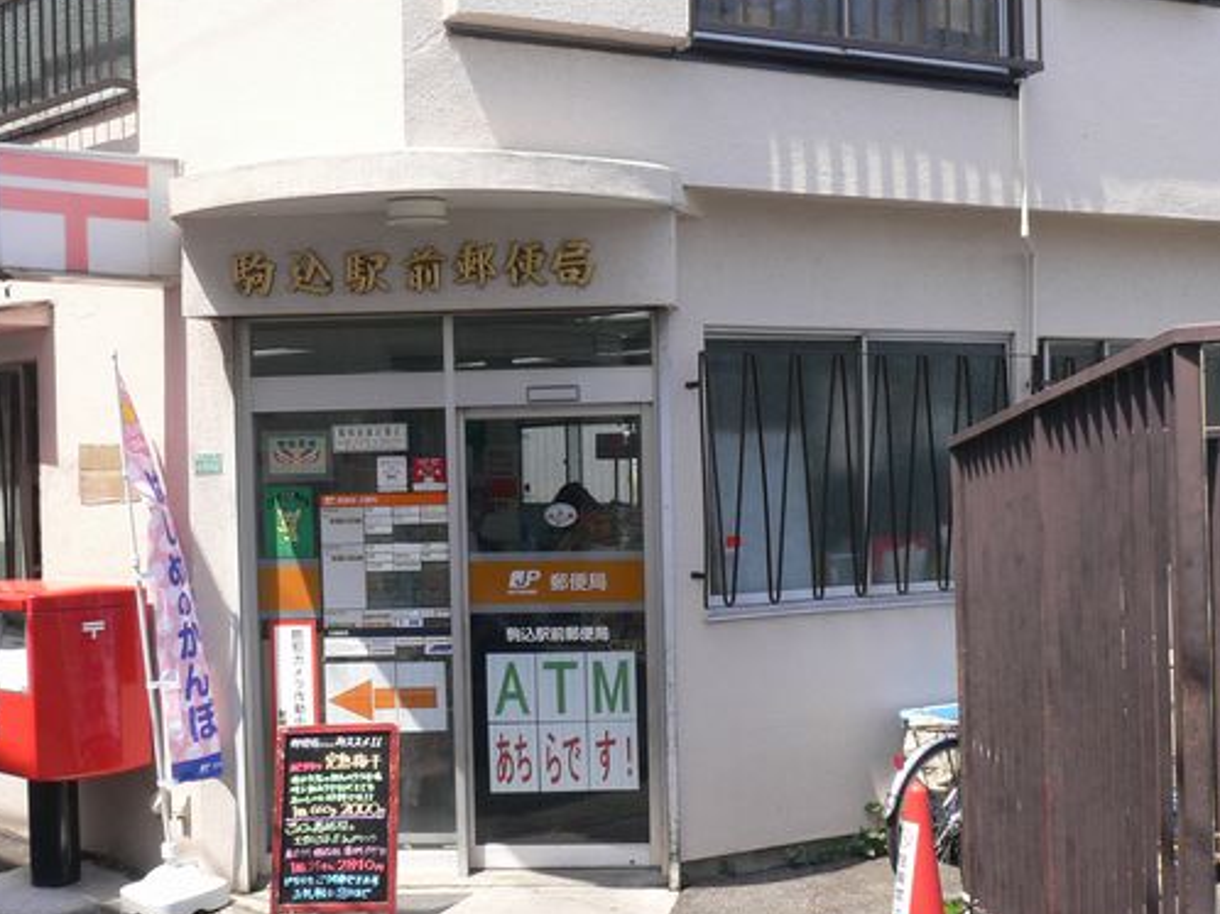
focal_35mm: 45
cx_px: 610
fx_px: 1585
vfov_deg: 32.1
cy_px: 512
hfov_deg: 42.1
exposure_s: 1/125
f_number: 5.6
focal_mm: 5.8
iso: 80
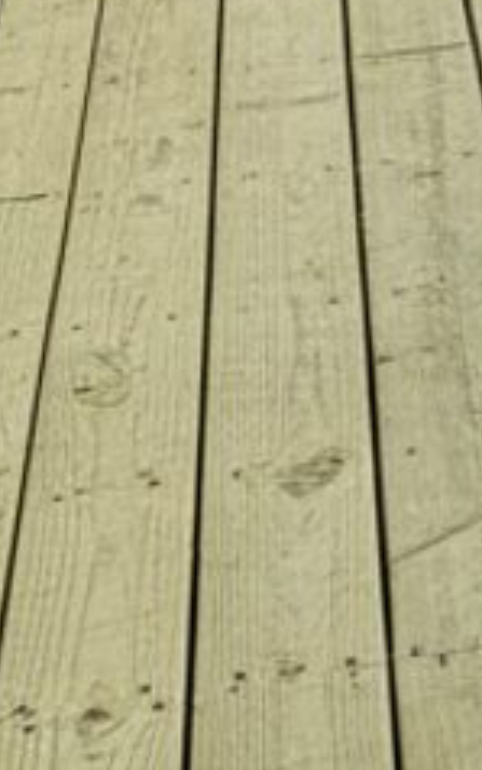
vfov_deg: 14.7
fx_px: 2918
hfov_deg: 7.7
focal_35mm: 139
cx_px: 1617
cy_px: -39
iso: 557
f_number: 1.6
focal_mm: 5.7
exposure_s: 1/968
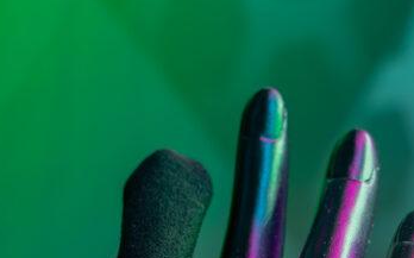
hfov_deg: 12.3
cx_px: 202
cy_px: 347
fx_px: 1928
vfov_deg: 7.6
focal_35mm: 171
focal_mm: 57
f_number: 4
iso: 800
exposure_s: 1/30
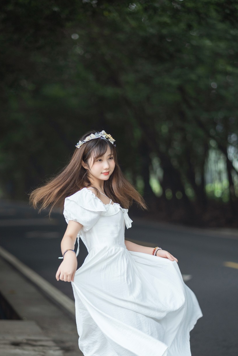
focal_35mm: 110
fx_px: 1091
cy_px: 191
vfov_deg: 18.6
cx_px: 91
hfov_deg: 12.4
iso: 400
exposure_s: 1/200
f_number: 1.8
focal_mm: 85
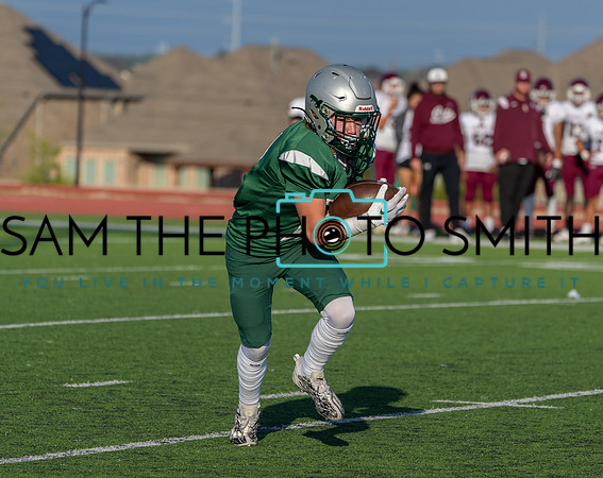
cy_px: 265
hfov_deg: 6.5
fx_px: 5342
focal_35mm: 300
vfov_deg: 5.1
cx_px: 335
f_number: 5.6
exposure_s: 1/1250
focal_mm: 229
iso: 160
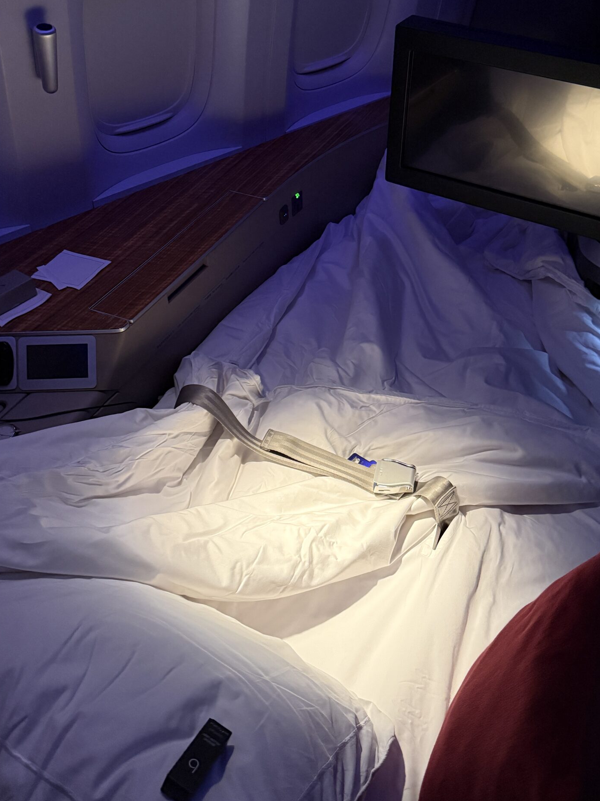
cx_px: 318
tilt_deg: -35.8
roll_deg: -2.9
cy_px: 334
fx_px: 763
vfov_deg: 55.1
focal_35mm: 33
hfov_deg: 42.9
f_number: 1.78
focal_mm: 6.76
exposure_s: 1/53
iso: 800
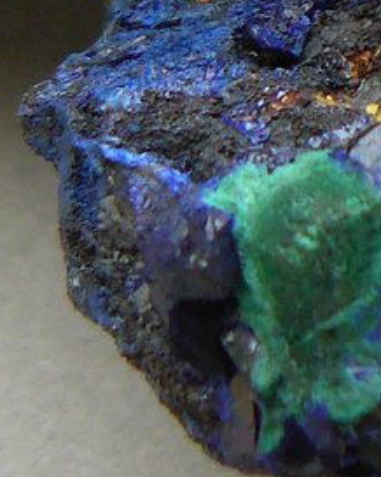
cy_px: -425
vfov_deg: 8.9
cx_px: 390
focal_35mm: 206
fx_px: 2907
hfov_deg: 7.5
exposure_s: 1/125
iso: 100
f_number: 2.8
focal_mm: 6
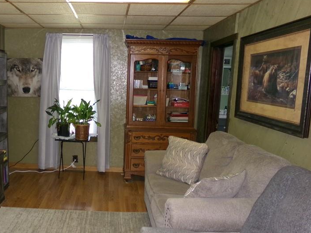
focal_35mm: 35
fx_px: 315
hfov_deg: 51.3
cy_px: 121
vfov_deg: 40.7
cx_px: 95
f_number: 3.7
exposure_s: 1/34
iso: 211
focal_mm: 4.3
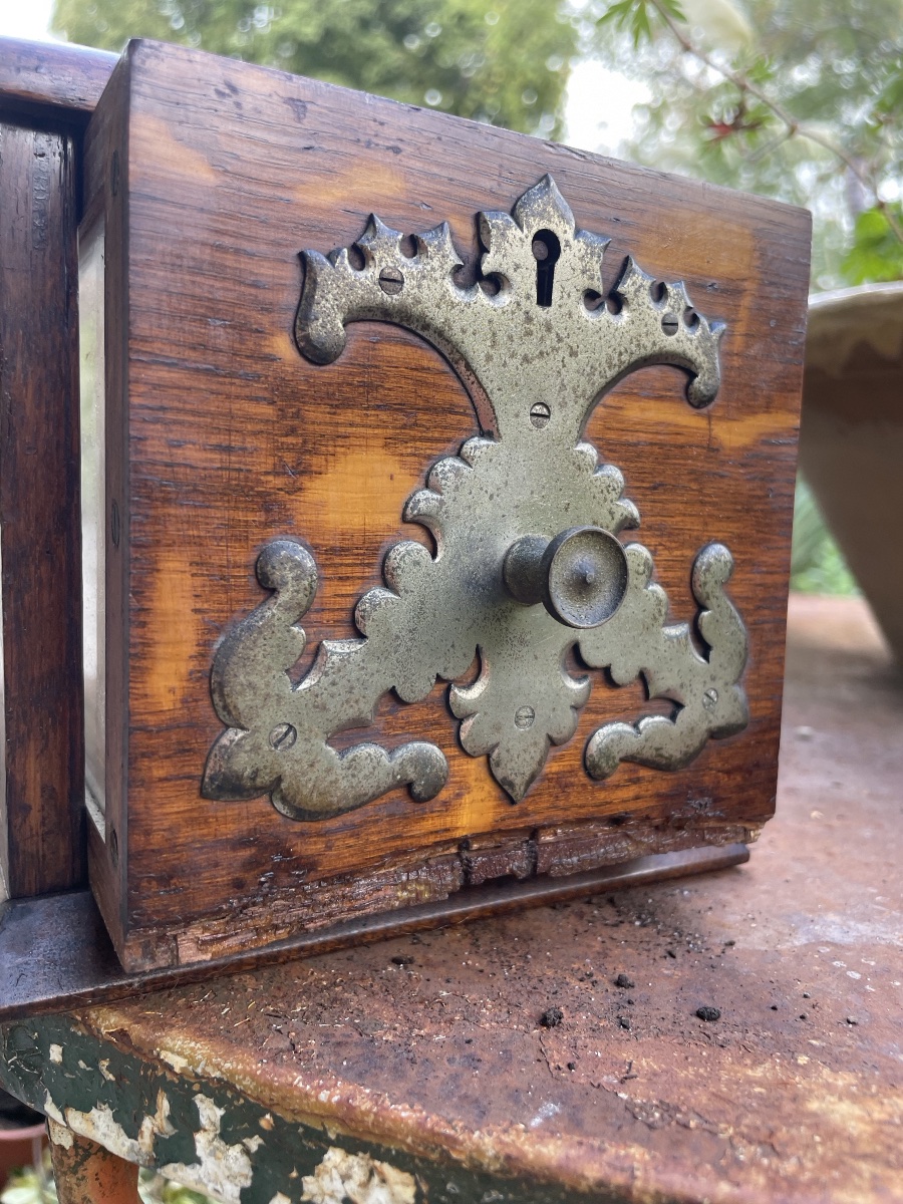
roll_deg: -1.8
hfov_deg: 53.1
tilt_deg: -5.9
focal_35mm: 26
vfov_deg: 67.3
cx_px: 452
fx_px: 904
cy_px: 602
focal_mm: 4.2
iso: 50
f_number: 1.6
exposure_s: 1/121
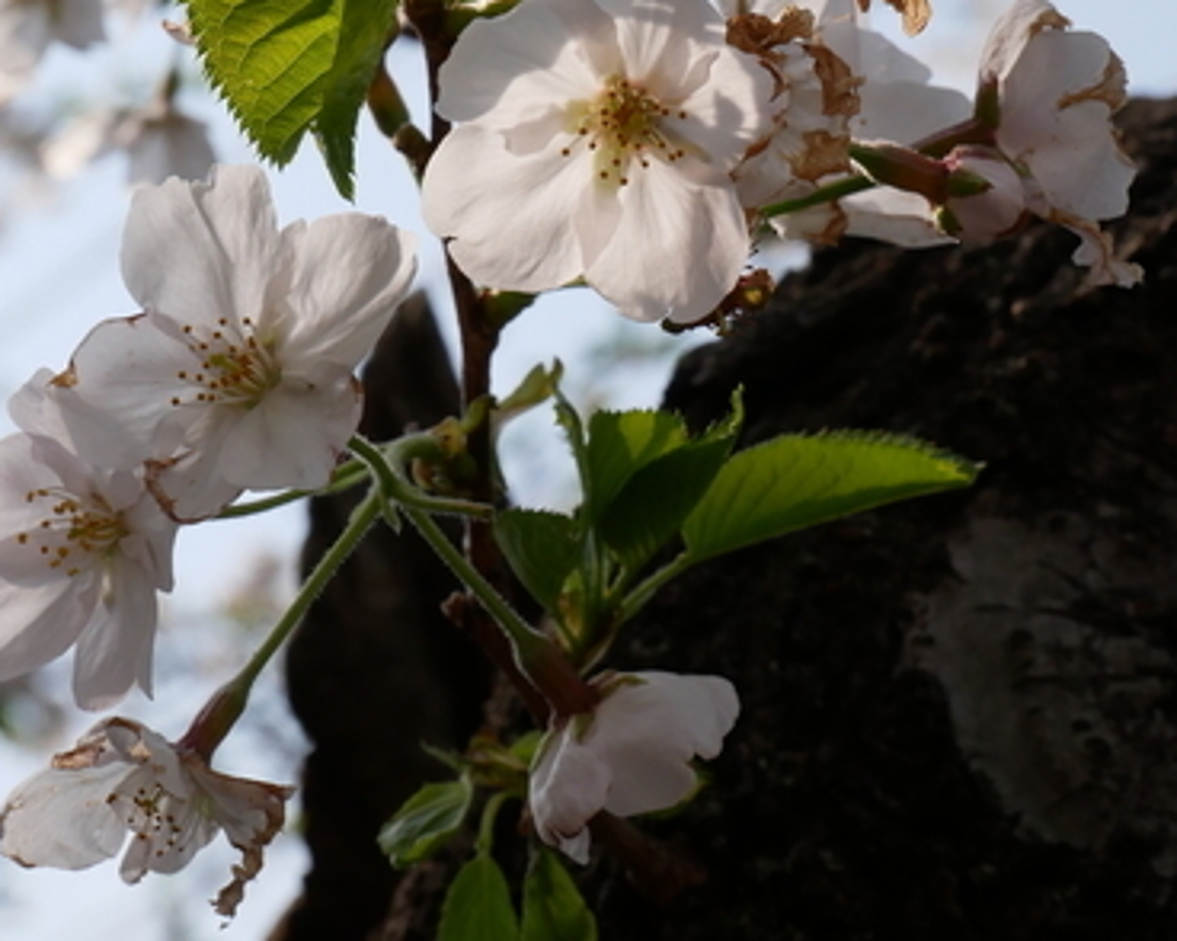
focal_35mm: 137
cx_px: 558
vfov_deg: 11.2
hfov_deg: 14.1
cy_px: 253
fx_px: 4770
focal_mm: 43
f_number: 11
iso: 800
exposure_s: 1/1300
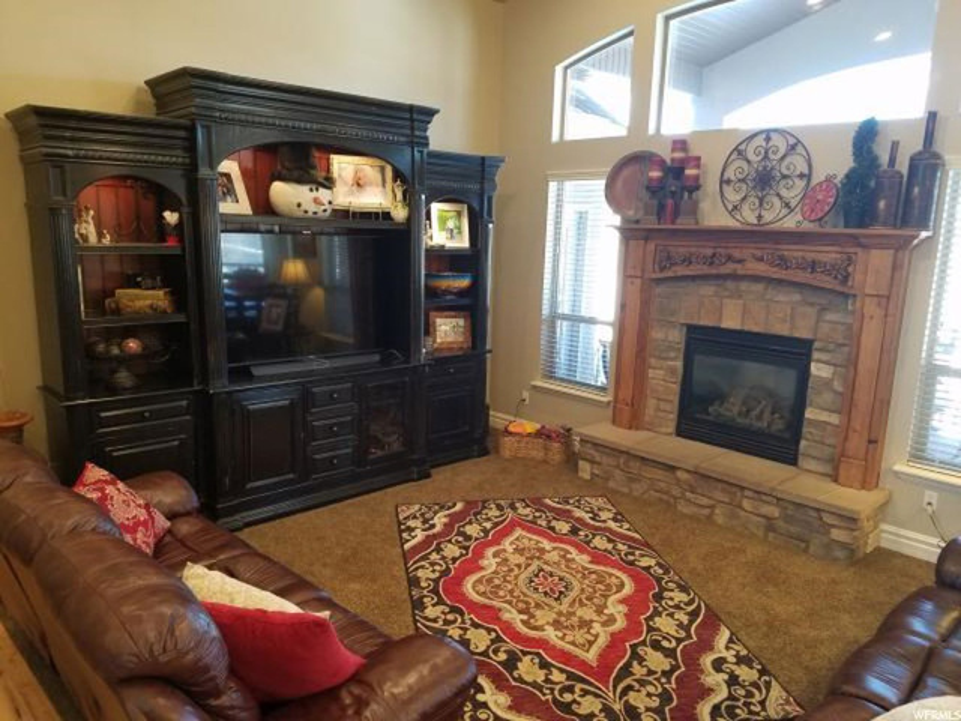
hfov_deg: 67.3
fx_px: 722
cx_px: 480
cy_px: 360
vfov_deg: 53.1
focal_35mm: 26
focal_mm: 4.2
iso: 125
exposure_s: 1/24
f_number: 1.7
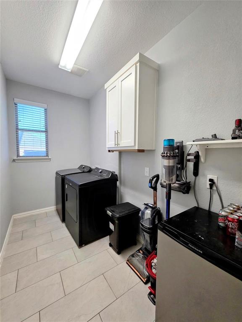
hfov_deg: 89.9
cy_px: 161
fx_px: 121
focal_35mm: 13
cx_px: 121
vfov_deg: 106.2
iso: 160
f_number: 1.9
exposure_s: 1/120
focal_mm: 2.2
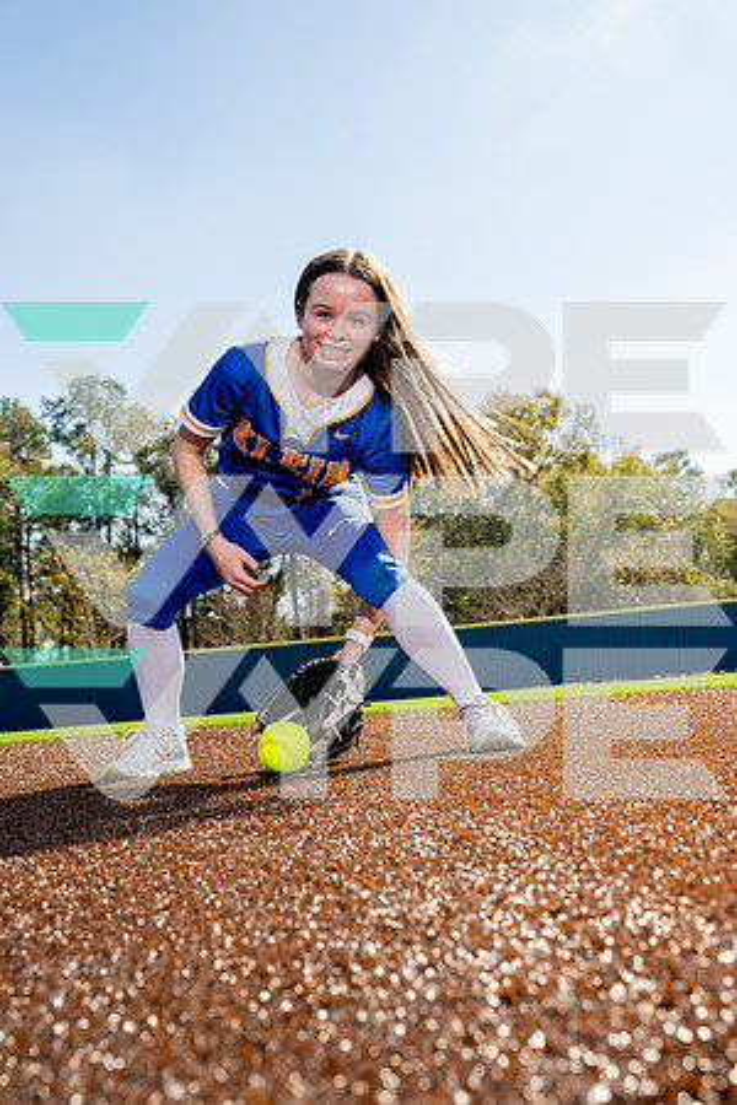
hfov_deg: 31.2
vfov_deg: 45.4
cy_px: 552
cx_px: 368
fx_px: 1320
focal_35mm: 43
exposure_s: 1/250
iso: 100
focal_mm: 43
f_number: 6.3
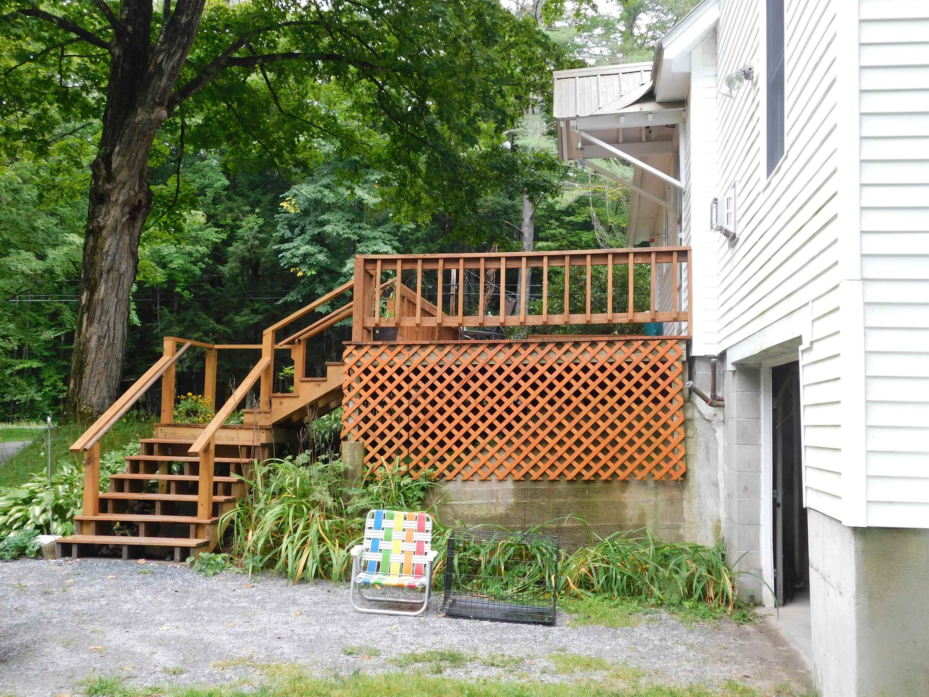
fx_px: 966
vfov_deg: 39.7
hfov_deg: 51.4
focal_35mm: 36
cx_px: 464
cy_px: 348
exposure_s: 1/50
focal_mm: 6.3
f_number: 3.5
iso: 125
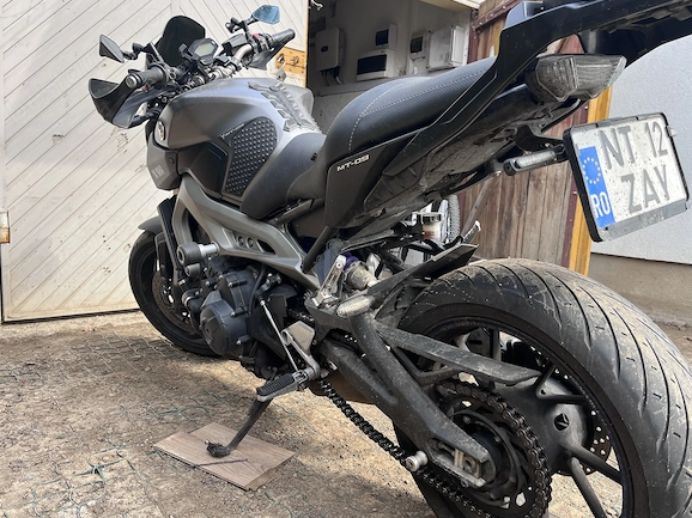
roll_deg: -2.6
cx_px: 334
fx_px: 540
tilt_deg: -8.2
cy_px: 263
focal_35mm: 27
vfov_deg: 51.3
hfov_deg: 65.3
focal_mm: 5.1
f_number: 1.6
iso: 50
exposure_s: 1/357
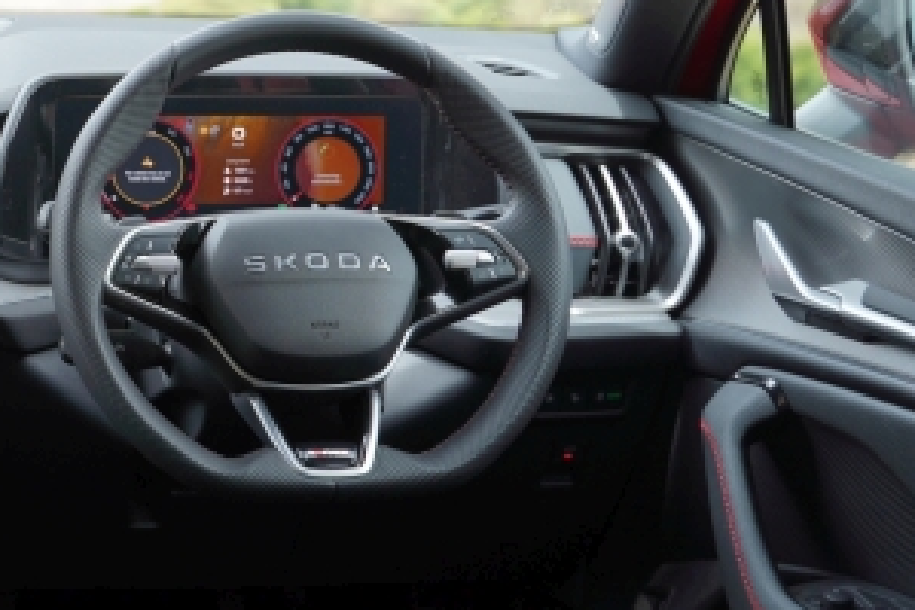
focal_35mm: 88
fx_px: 2236
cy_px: 181
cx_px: -174
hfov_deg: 21.5
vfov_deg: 15.5
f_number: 4
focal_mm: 33
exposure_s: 1/100
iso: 160
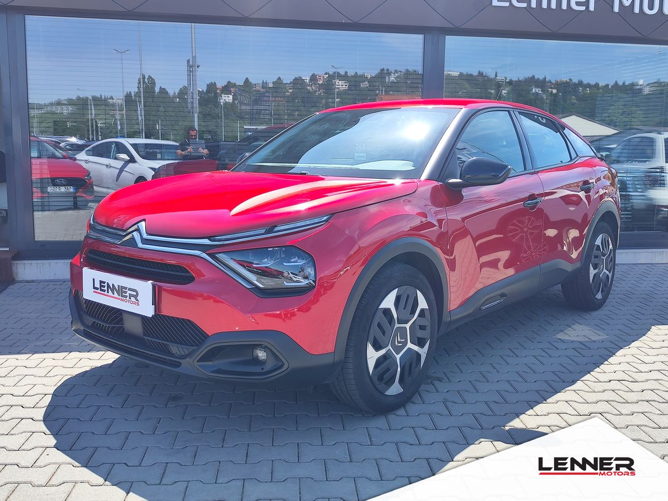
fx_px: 444
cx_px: 334
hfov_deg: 73.9
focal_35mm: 23
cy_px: 250
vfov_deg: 58.9
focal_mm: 7.01
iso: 50
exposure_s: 1/370
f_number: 1.69
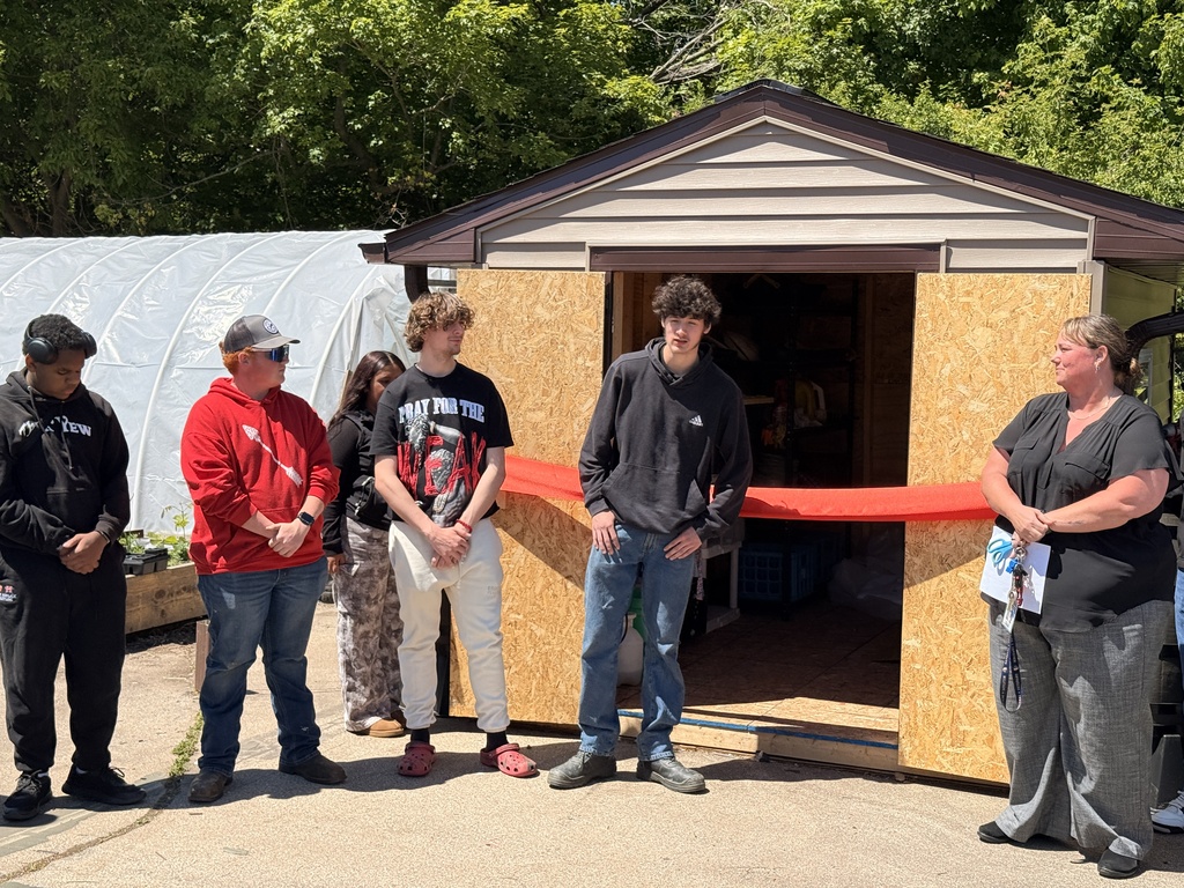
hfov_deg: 39.7
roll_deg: -0.9
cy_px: 444
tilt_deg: -4.4
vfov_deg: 30.3
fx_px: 1642
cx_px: 592
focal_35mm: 48
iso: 100
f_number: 1.78
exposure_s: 1/4878
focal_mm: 6.76
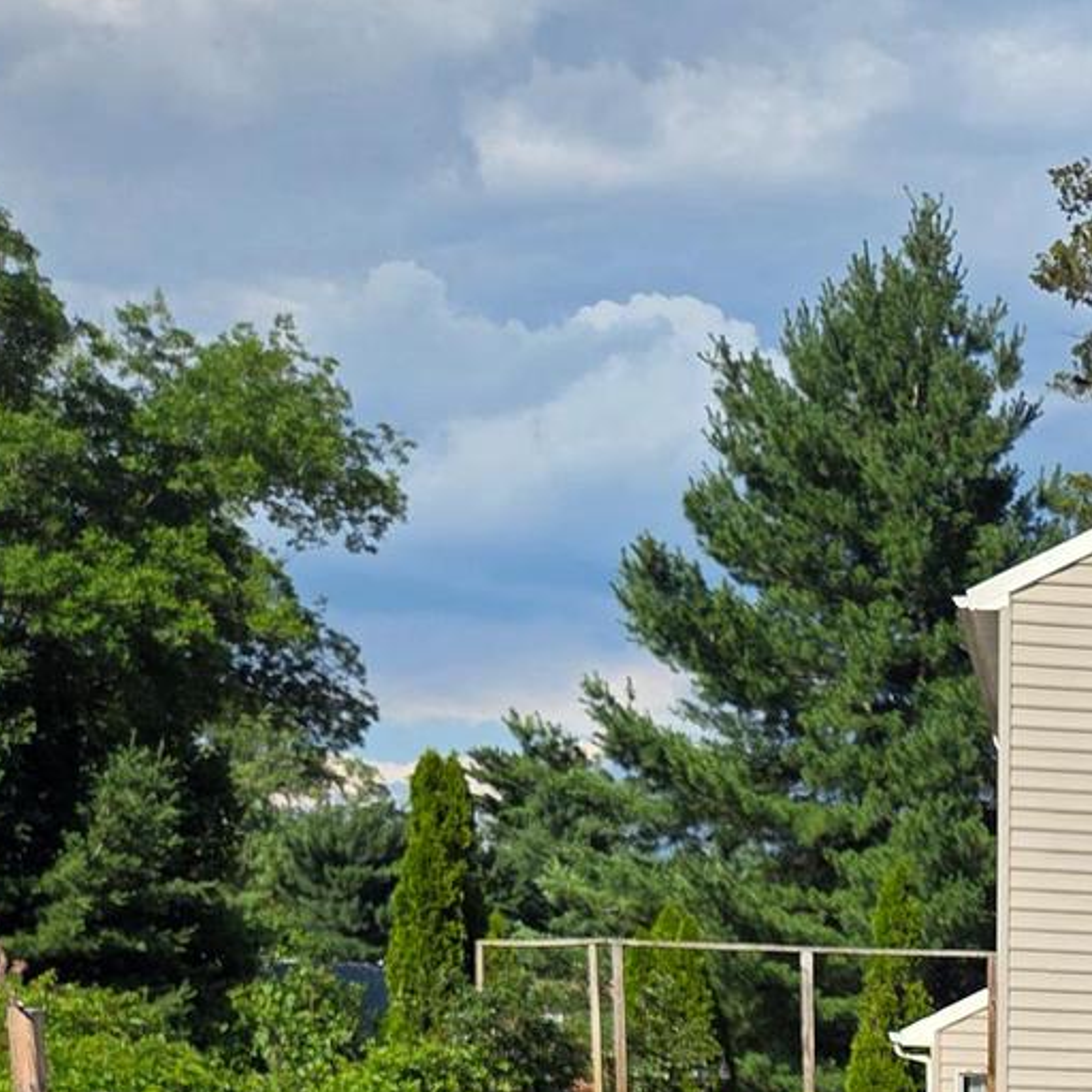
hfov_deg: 26.0
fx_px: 2177
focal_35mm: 61
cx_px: 1199
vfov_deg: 23.7
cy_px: 1529
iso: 80
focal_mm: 5.4
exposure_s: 1/3819
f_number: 1.8
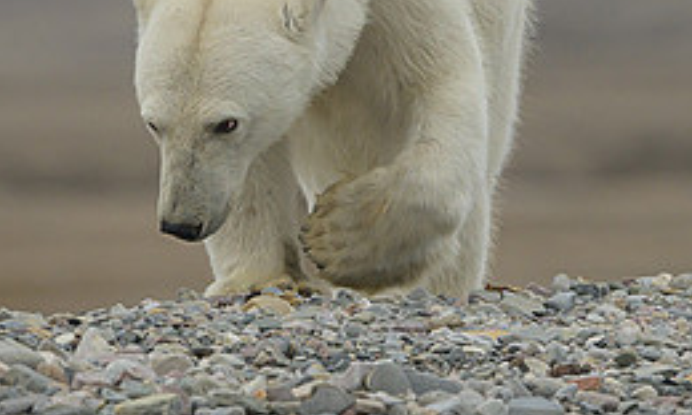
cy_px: 113
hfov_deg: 1.6
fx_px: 25029
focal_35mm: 1342
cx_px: 359
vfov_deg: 1.0
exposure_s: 1/2000
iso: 1600
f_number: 7.1
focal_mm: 500
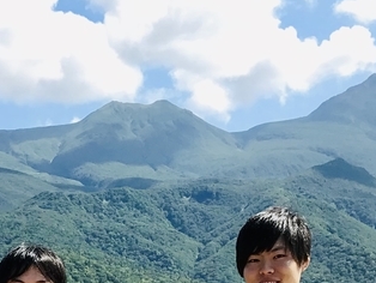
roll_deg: +0.0
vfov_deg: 12.9
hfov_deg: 18.0
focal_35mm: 107
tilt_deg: -4.9
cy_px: 465
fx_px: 1163
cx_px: 12
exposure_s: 1/1808
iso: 20
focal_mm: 3.99
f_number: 1.8
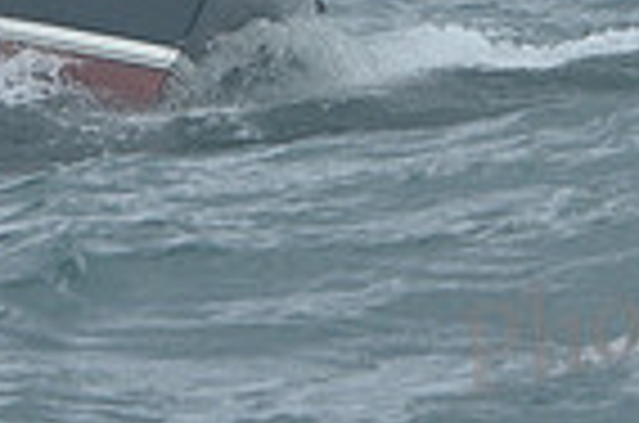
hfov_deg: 3.6
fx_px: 10148
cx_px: 230
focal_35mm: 573
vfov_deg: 2.4
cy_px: -349
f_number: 6.3
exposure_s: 1/800
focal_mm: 140
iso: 320
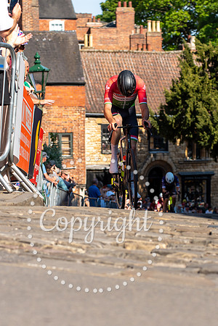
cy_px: 184
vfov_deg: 16.1
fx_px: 1156
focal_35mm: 127
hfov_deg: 10.8
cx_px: 143
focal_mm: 75
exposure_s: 1/1000
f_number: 3.5
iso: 100
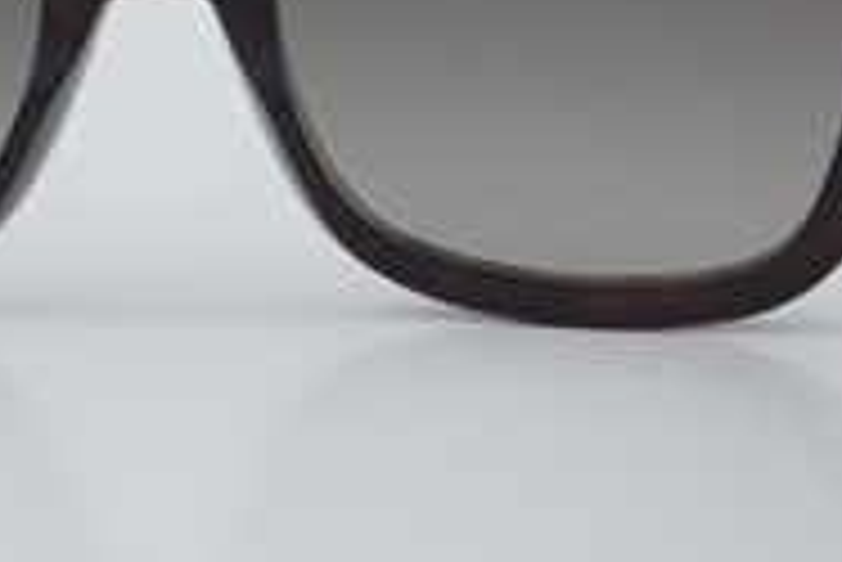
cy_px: 63
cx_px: 158
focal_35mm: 160
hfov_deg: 12.8
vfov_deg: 8.6
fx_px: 3745
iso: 100
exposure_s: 1/4
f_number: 29
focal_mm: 50
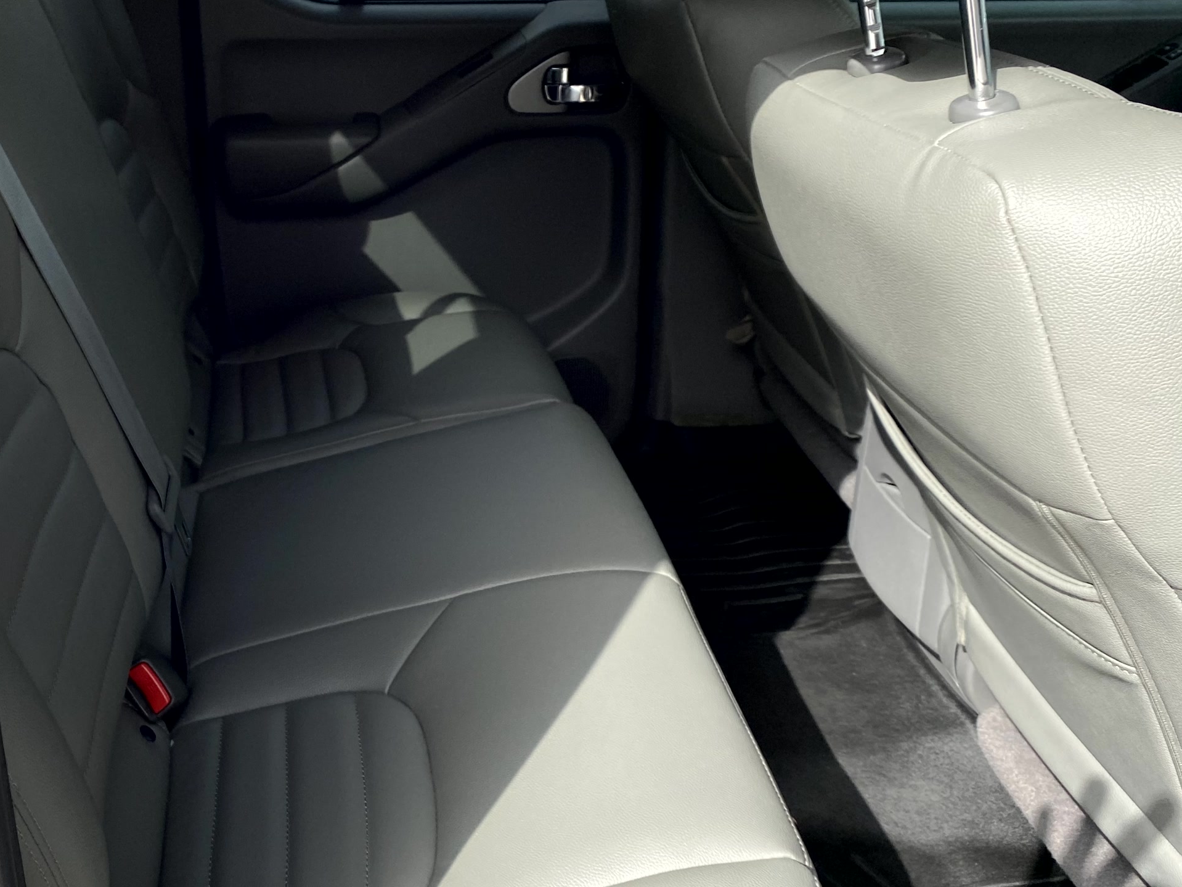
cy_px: 435
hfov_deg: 45.8
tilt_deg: -21.4
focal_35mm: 40
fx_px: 1366
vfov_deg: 36.0
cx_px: 365
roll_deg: +2.9
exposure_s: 1/1170
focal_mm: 4.25
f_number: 1.8
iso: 32
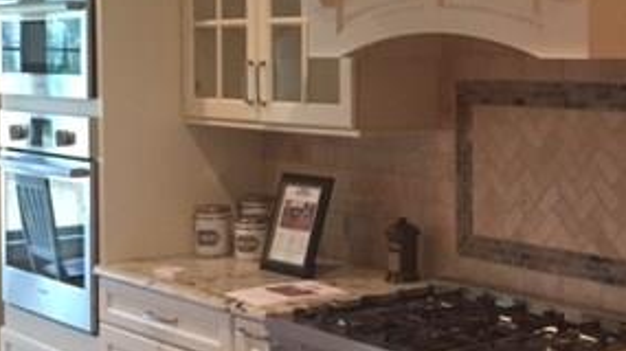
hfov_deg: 28.9
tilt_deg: -3.3
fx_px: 1178
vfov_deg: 16.9
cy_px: 112
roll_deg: -1.8
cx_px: 529
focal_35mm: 71
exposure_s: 1/30
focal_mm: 4.15
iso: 200
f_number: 2.2
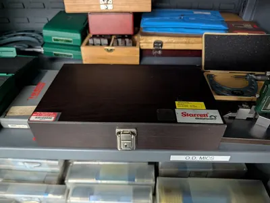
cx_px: 135
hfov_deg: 71.5
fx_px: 187
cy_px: 102
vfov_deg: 56.9
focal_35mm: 24
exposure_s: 1/120
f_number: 1.68
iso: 1633
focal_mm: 6.9
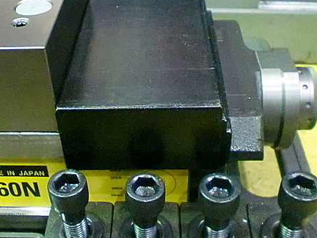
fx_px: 449
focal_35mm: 49
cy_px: 117
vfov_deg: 29.7
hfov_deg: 38.6
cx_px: 119
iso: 1600
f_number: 3.1
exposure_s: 1/50
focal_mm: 6.3
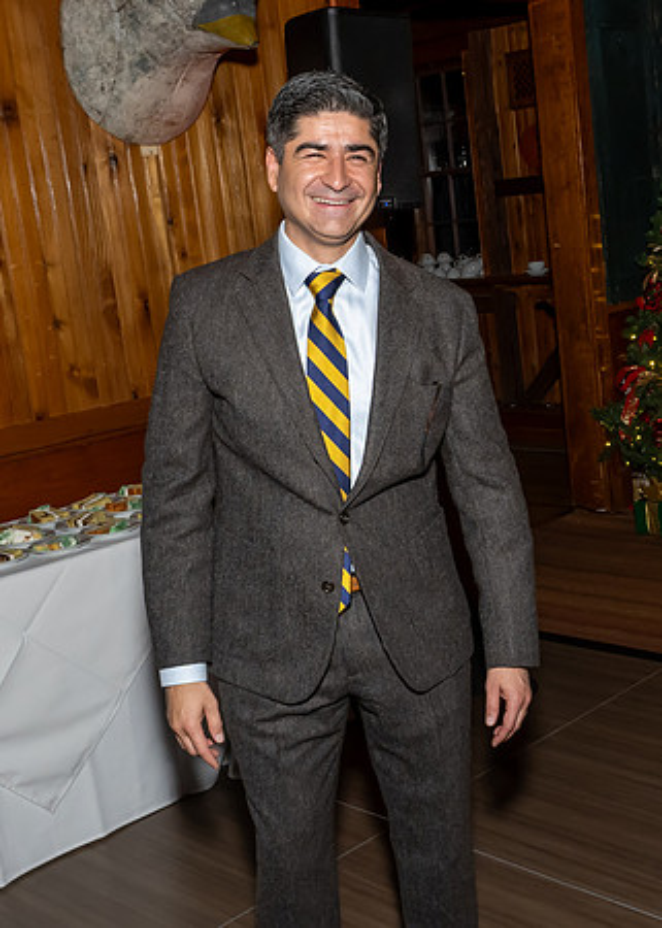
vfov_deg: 42.2
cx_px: 474
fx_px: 1203
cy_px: 425
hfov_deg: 30.4
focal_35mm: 46
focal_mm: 17
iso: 1000
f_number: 8
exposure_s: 1/250
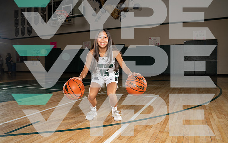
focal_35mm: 27
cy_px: 66
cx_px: 115
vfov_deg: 46.0
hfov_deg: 68.4
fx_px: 168
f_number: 7.1
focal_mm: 26
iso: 320
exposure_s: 1/250
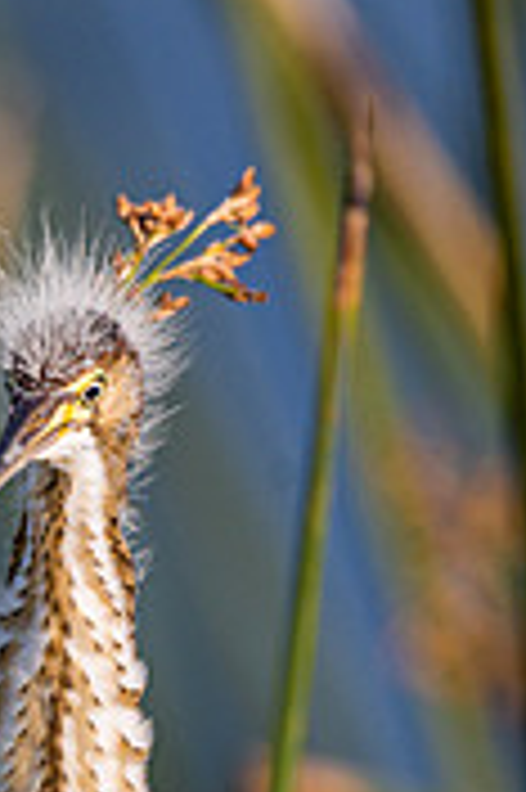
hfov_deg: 1.1
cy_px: 819
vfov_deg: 1.6
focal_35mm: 1278
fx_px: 28063
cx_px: 36
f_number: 5.6
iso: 220
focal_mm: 500
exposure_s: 1/1250
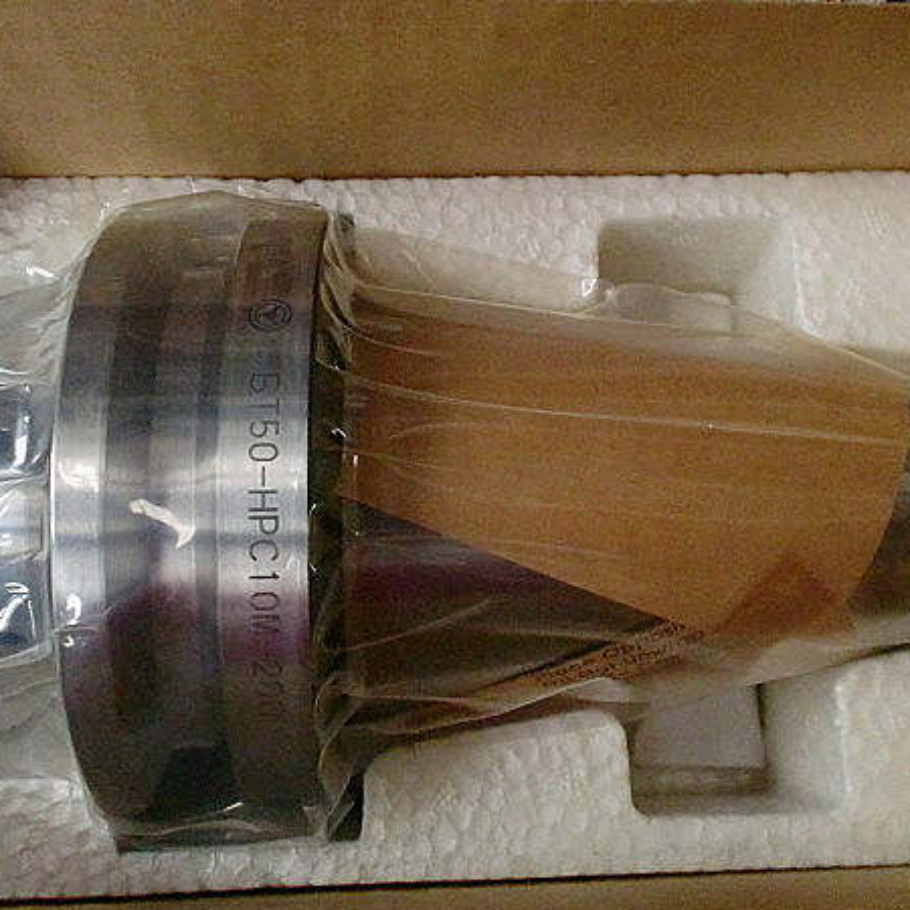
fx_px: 1309
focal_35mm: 44
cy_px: 469
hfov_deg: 38.3
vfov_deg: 38.3
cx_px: 406
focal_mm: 6.3
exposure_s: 1/60
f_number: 3.1
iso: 800
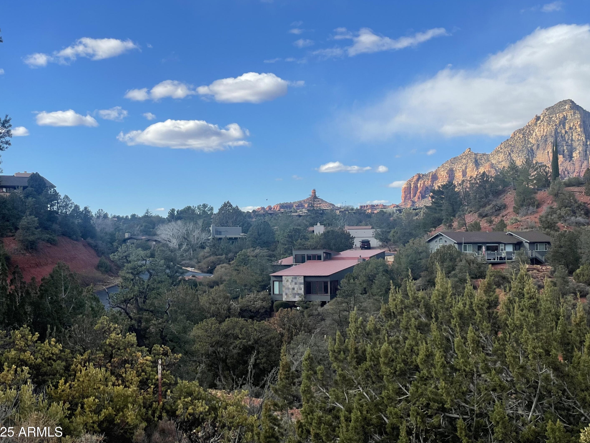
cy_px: 219
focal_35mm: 55
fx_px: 937
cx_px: 296
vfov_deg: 26.6
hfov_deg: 34.9
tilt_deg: +1.9
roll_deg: +1.0
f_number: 2
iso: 25
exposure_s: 1/1410
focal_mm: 6
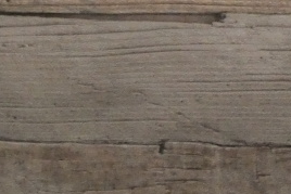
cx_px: 242
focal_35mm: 62
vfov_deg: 18.7
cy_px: -117
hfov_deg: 31.3
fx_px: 501
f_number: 2.8
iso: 800
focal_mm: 3.6
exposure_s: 1/60
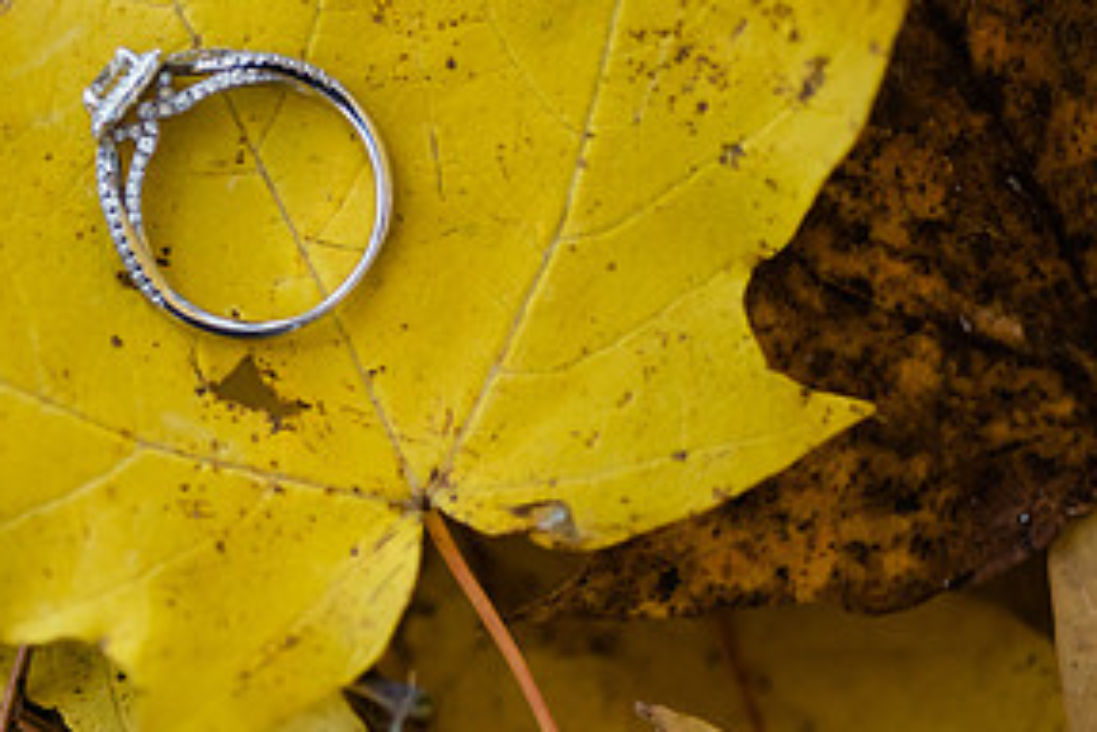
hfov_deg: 16.7
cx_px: 110
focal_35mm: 121
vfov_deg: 11.3
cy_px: 158
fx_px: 3687
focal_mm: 60
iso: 500
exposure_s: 1/200
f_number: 3.2
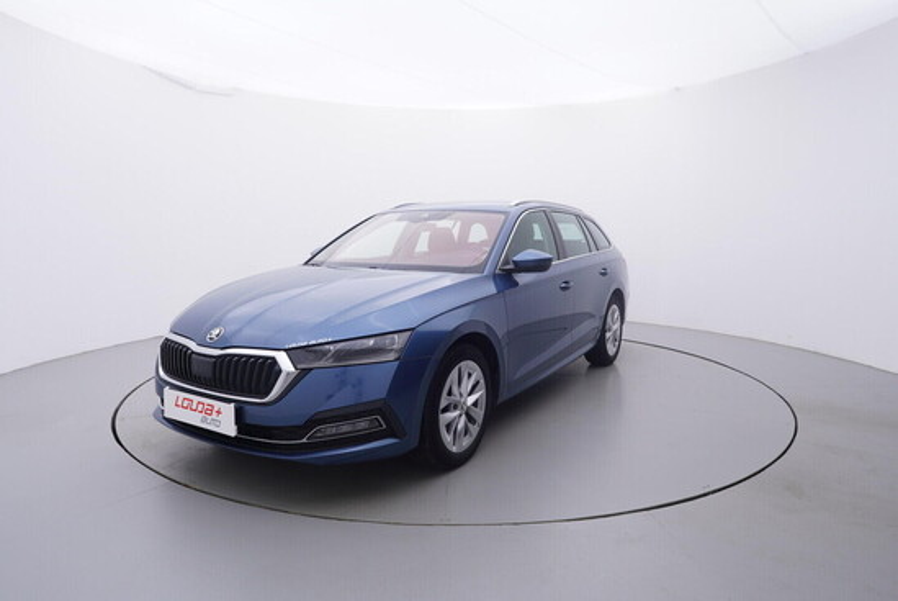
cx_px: 449
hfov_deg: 77.3
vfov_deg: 56.2
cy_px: 300
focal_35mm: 22
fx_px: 562
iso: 200
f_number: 5
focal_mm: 15
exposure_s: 1/80
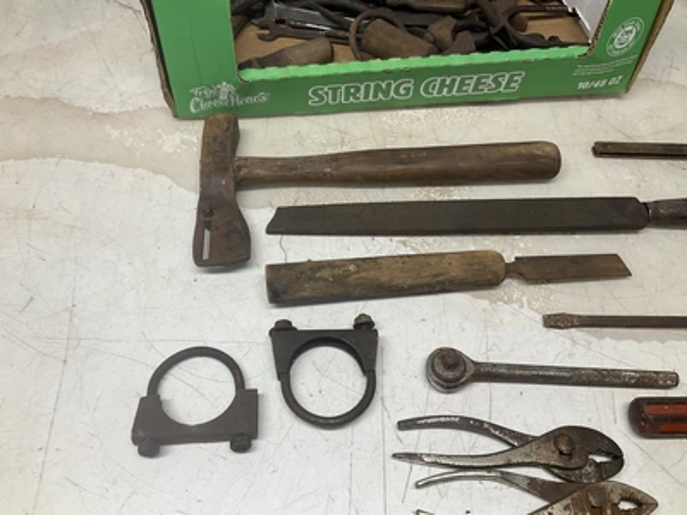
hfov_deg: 61.7
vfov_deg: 48.2
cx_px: 344
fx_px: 576
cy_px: 258
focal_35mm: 29
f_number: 1.8
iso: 32
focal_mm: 3
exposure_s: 1/120
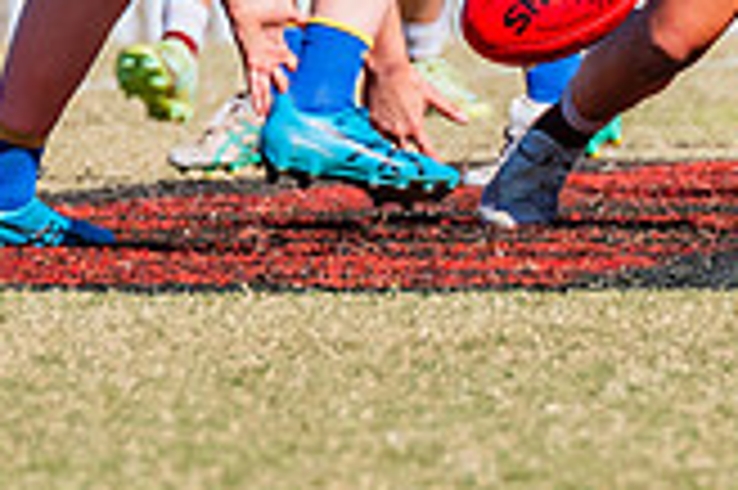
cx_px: 768
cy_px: -372
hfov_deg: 1.0
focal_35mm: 2069
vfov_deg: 0.7
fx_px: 42371
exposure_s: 1/1600
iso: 800
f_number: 10
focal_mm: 420
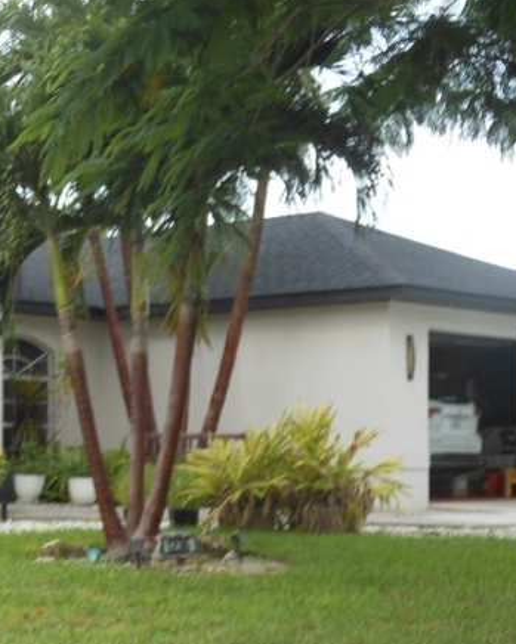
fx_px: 1946
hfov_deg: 14.9
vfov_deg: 18.8
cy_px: 365
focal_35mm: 102
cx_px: 59
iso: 80
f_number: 4.1
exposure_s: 1/100
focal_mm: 10.2
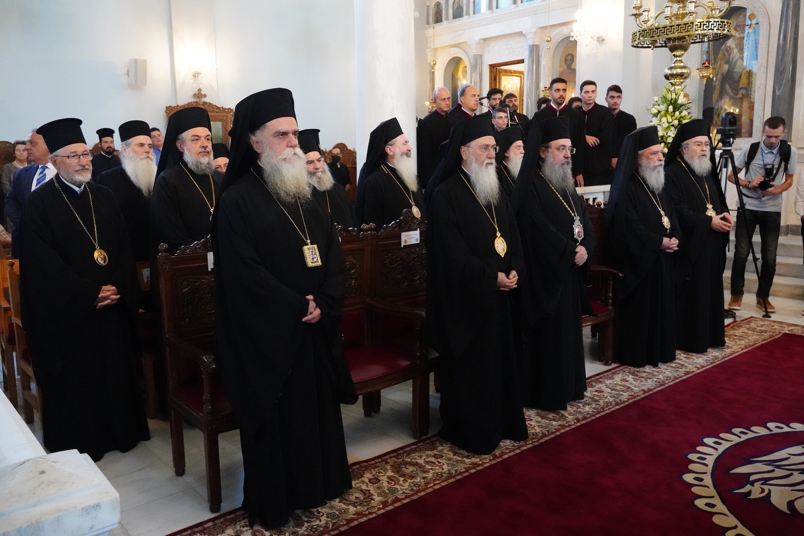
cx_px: 402
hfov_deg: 63.7
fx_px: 648
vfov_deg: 45.0
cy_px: 268
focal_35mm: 29
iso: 25600
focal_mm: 29
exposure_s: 1/400
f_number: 5.6
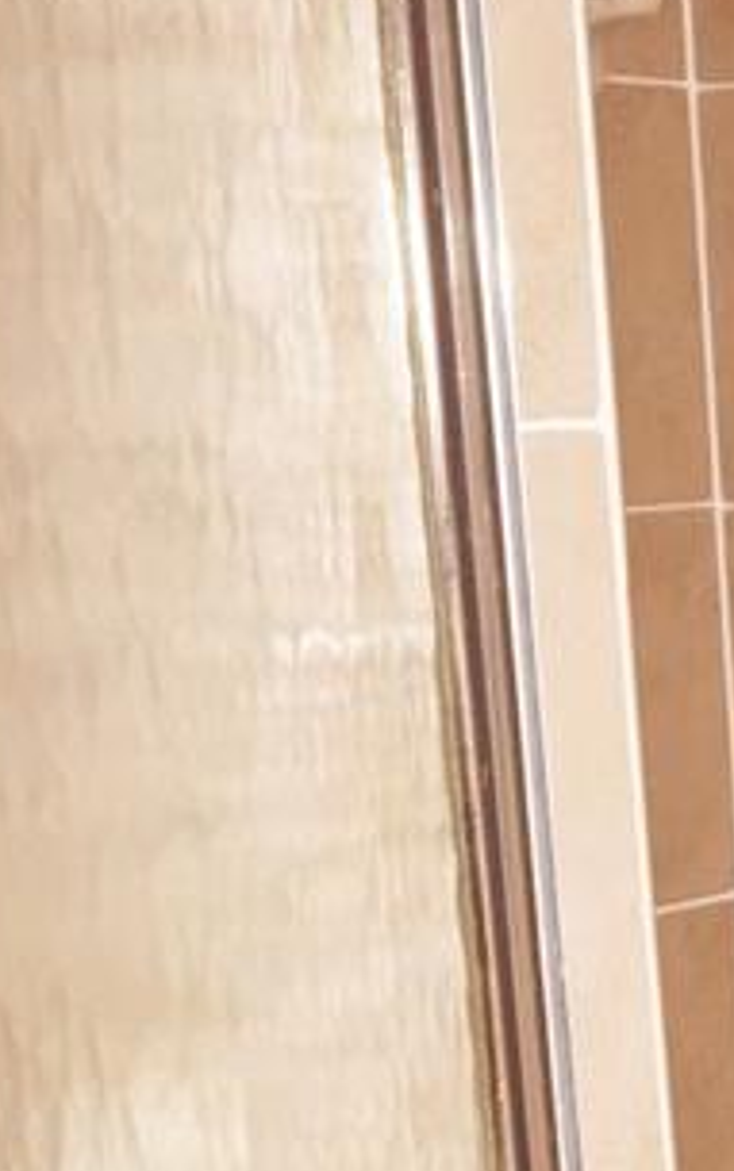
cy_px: 1417
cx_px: 1420
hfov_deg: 12.2
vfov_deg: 20.2
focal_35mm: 96
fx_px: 3068
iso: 1000
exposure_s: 1/60
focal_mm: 16
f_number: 13
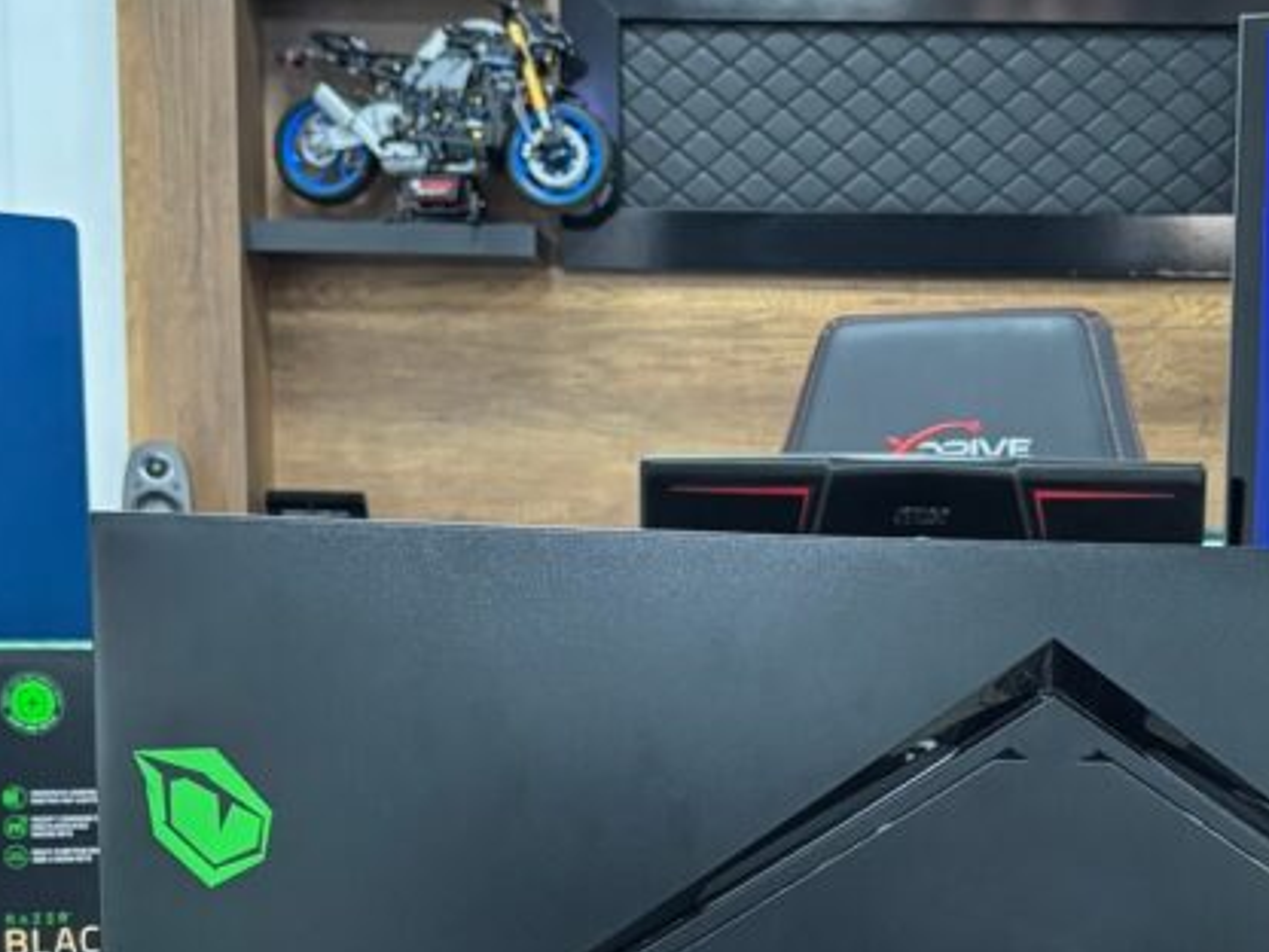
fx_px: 2749
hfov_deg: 25.7
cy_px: 970
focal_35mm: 75
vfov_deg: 19.1
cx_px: 930
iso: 400
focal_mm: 5.96
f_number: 1.6
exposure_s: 1/50
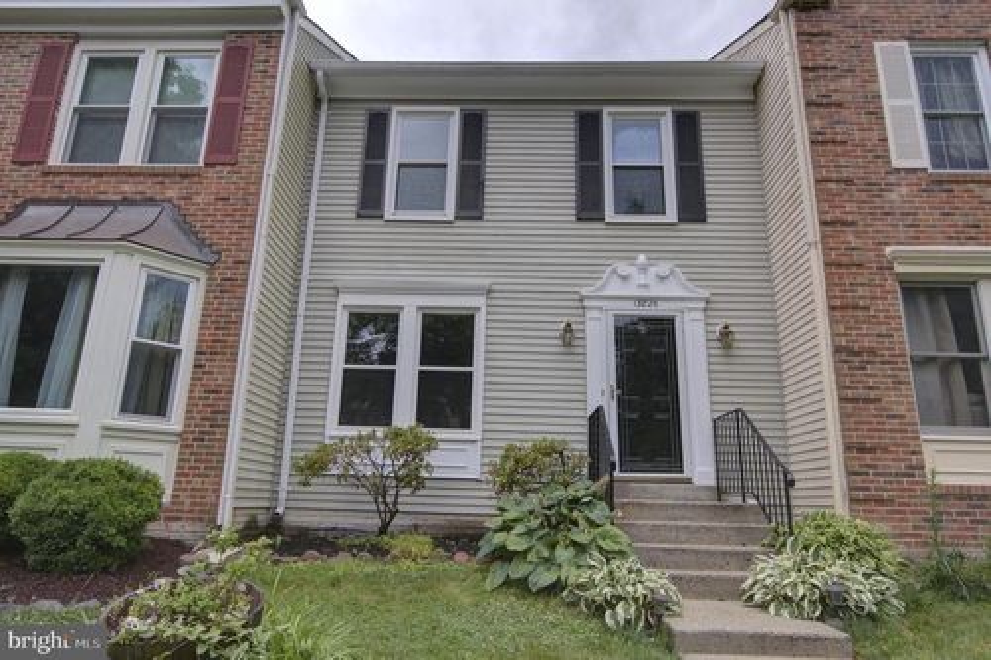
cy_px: 330
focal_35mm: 22
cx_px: 496
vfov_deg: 57.2
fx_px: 605
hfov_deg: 78.6
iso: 200
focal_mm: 15
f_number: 9
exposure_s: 1/160
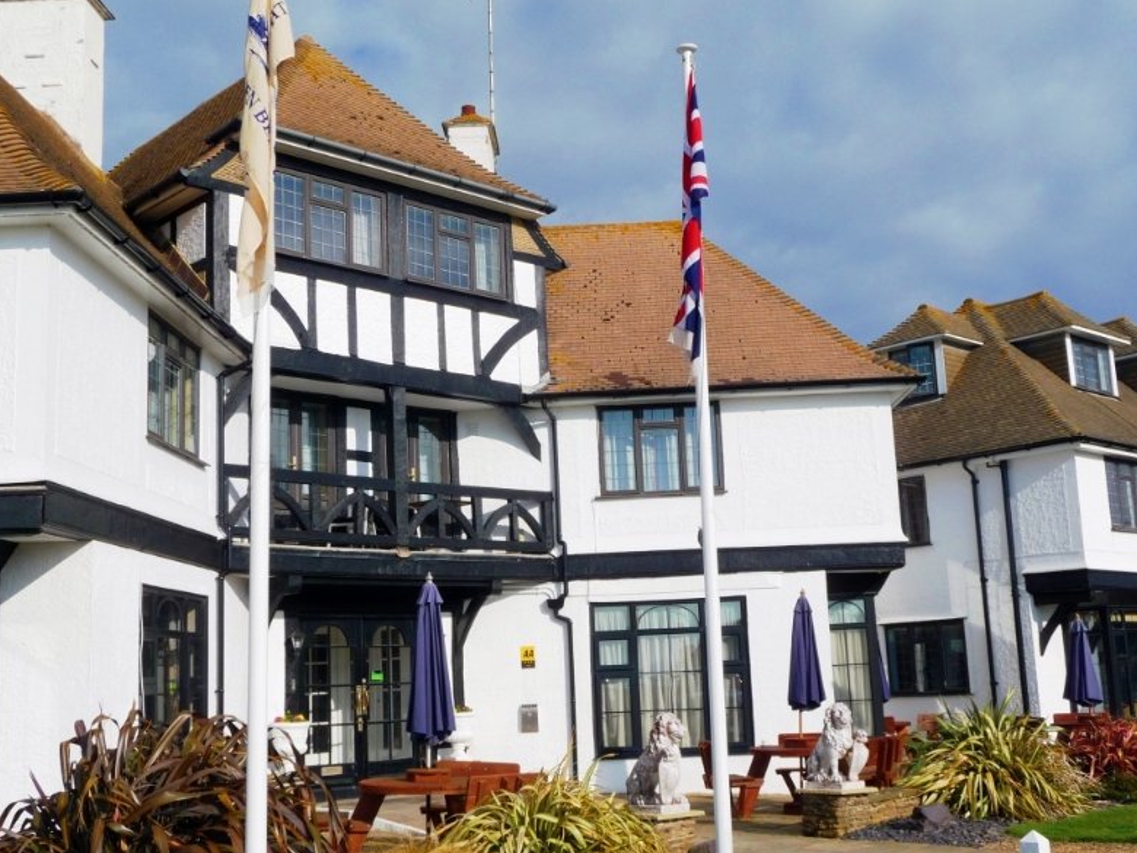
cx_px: 576
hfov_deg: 45.8
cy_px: 433
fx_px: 1347
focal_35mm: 41
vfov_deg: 35.1
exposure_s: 1/400
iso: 100
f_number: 9
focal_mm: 6.7
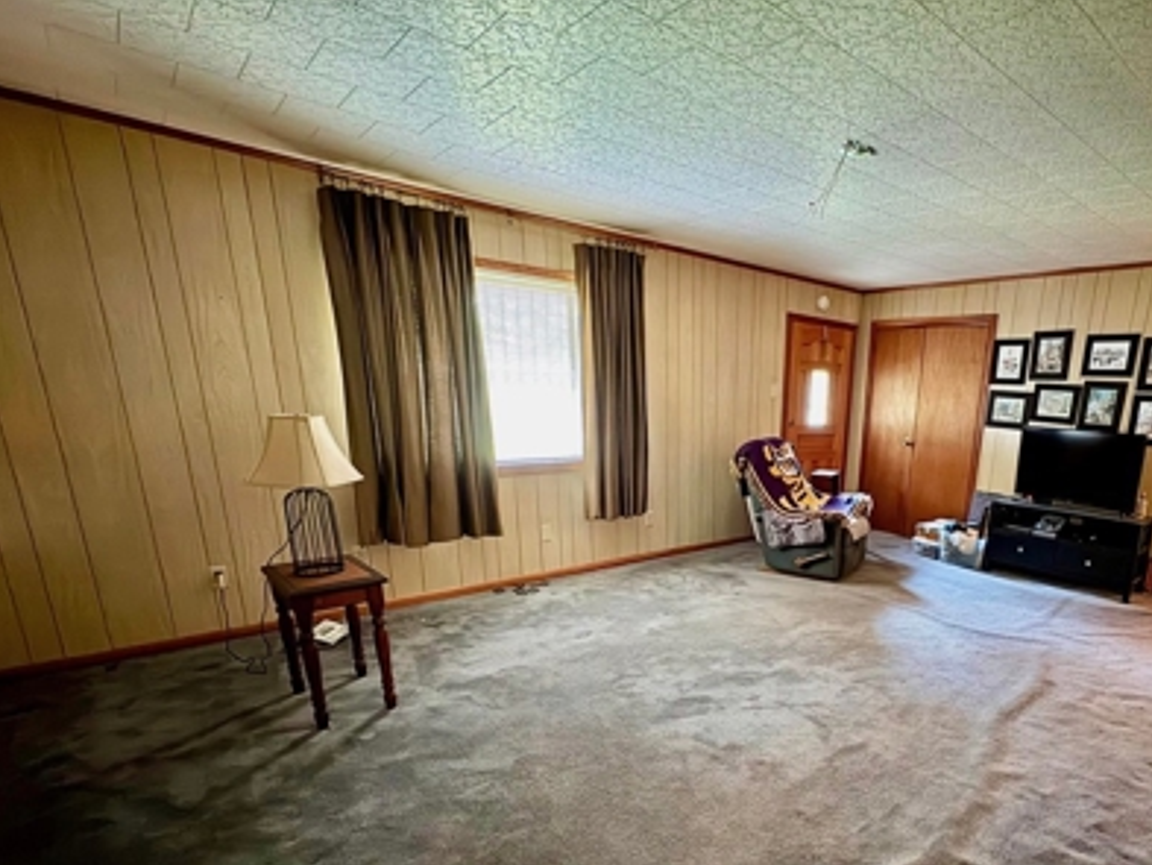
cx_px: 772
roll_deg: -1.6
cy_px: 563
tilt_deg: -14.8
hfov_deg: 81.7
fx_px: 633
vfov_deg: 67.2
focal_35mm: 19
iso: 640
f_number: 2.2
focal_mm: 2.22
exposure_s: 1/7
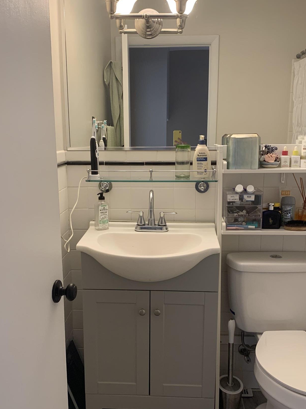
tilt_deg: -11.5
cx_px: 159
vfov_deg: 50.1
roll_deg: +0.5
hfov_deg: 38.7
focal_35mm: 37
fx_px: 436
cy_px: 226
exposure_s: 1/60
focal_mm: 4.25
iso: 125
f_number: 1.8
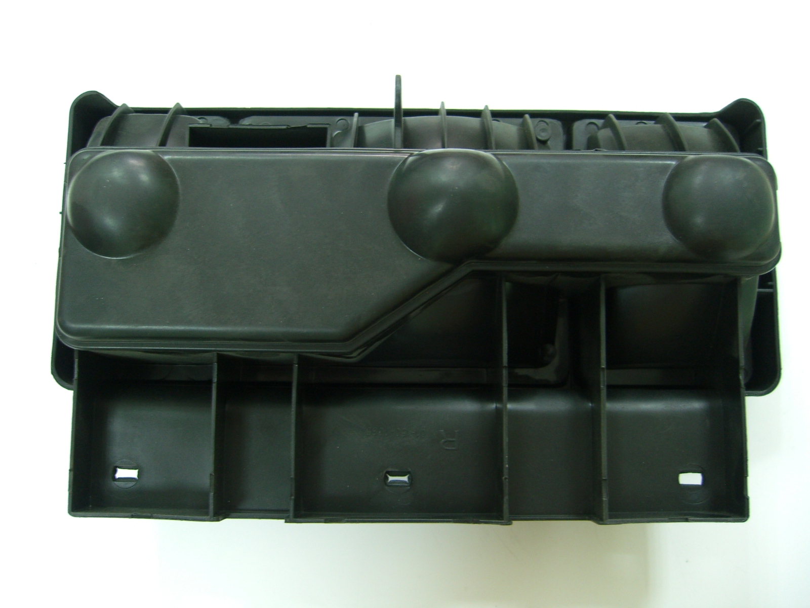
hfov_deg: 49.0
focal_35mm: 38
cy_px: 304
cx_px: 405
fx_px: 889
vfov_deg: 37.7
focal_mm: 7.9
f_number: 2.8
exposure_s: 1/8
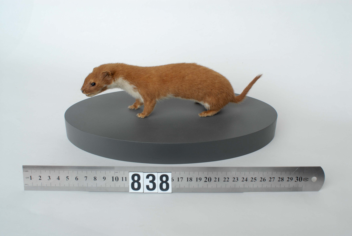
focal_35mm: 36
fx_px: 352
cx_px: 176
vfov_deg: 37.0
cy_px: 118
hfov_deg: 53.1
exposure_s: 1/40
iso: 200
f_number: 10
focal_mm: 24
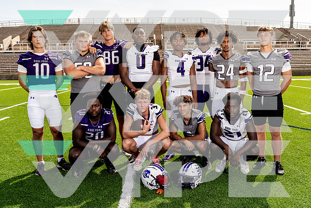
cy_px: 103
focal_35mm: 34
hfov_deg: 55.8
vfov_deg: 39.0
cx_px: 168
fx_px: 293
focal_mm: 29
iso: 100
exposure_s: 1/250
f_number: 5.6
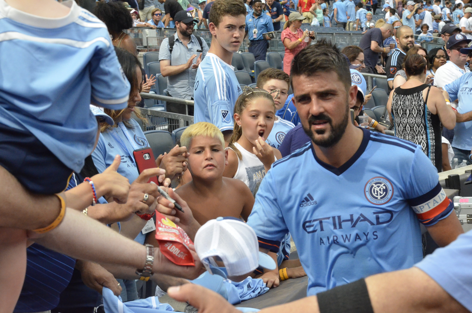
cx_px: 236
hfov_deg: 19.5
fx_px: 1374
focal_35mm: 105
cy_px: 156
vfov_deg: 13.0
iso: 4000
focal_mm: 70
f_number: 11
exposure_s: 1/2000
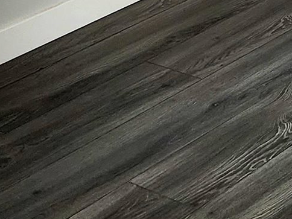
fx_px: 1232
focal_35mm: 146
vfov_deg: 8.7
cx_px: 467
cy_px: -401
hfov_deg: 12.7
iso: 320
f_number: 1.8
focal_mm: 6.4
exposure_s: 1/120
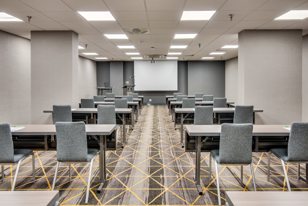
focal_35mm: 25
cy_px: 103
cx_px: 154
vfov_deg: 51.3
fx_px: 214
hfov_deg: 71.5
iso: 250
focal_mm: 25
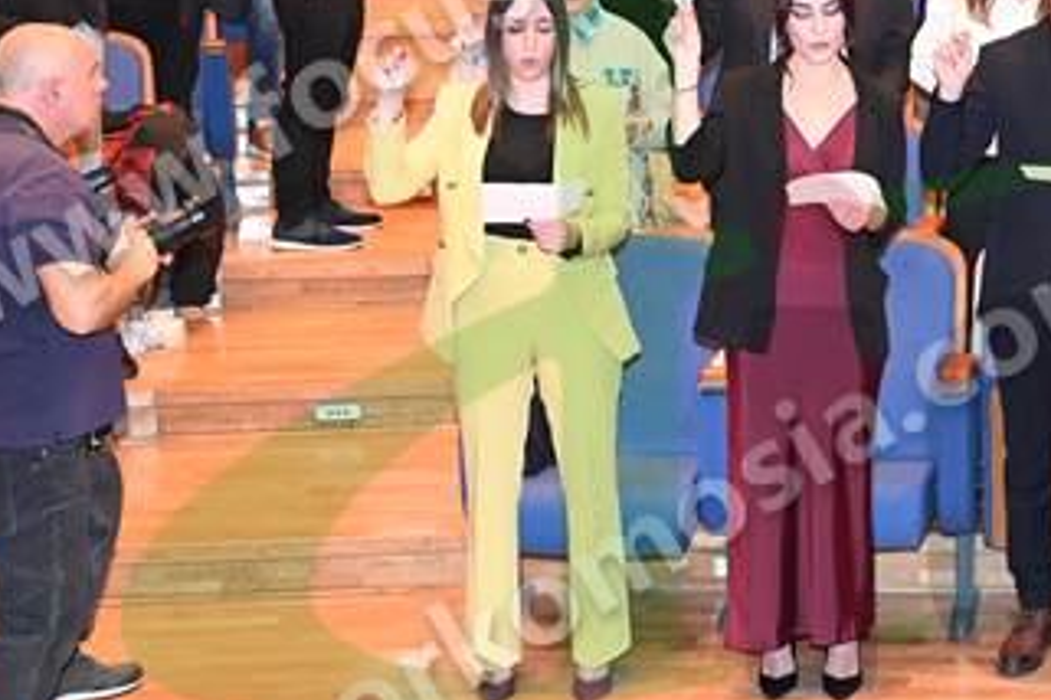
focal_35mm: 86
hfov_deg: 22.1
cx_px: 1221
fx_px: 2511
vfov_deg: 15.7
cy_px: 65
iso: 4000
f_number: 4.8
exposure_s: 1/60
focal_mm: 36
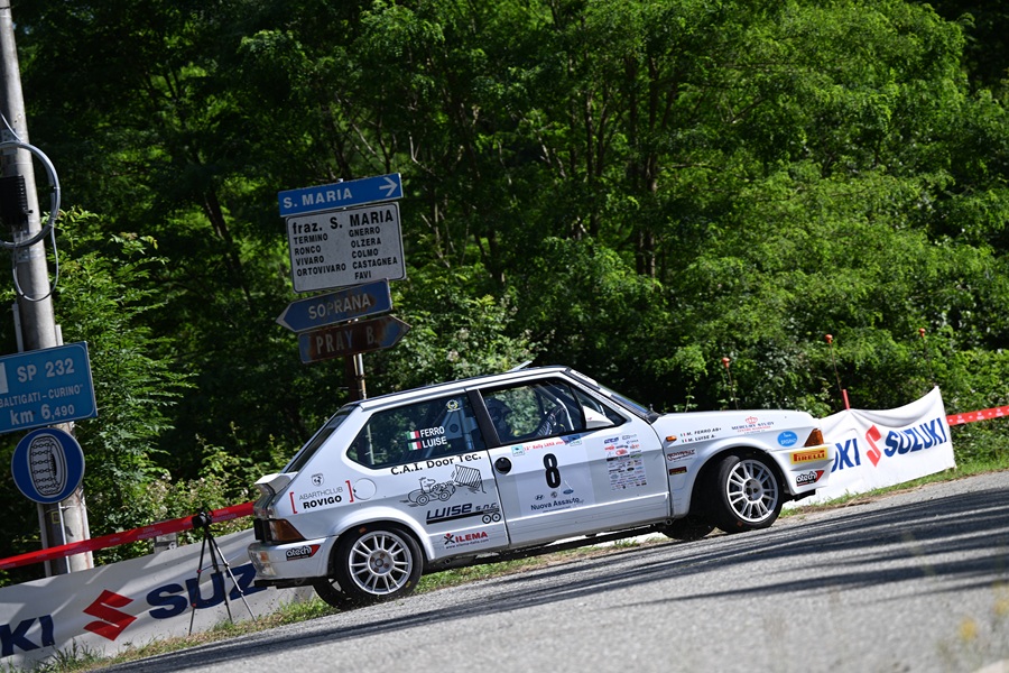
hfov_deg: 16.4
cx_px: 504
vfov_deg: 11.0
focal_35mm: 125
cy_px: 336
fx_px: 3503
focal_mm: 125
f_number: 4
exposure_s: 1/800
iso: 100
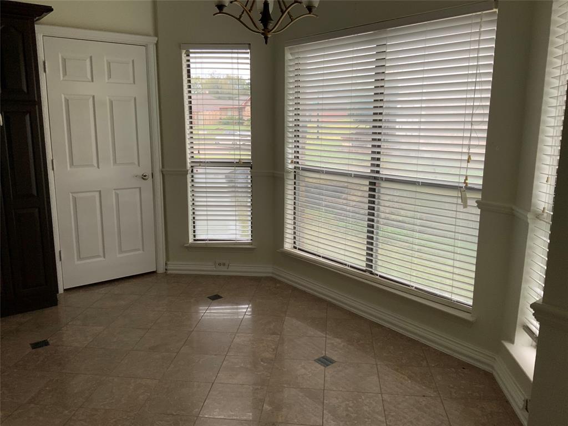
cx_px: 284
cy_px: 213
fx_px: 476
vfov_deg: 48.2
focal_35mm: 29
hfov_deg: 61.7
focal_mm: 3
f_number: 1.8
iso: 80
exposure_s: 1/60
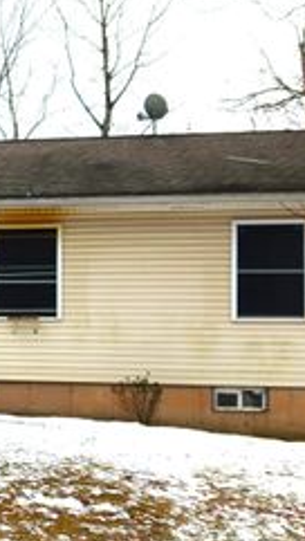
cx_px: -78
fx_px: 875
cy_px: 300
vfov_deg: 34.3
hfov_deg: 18.5
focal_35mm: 61
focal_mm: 4
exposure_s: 1/60
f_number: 1.8
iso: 25
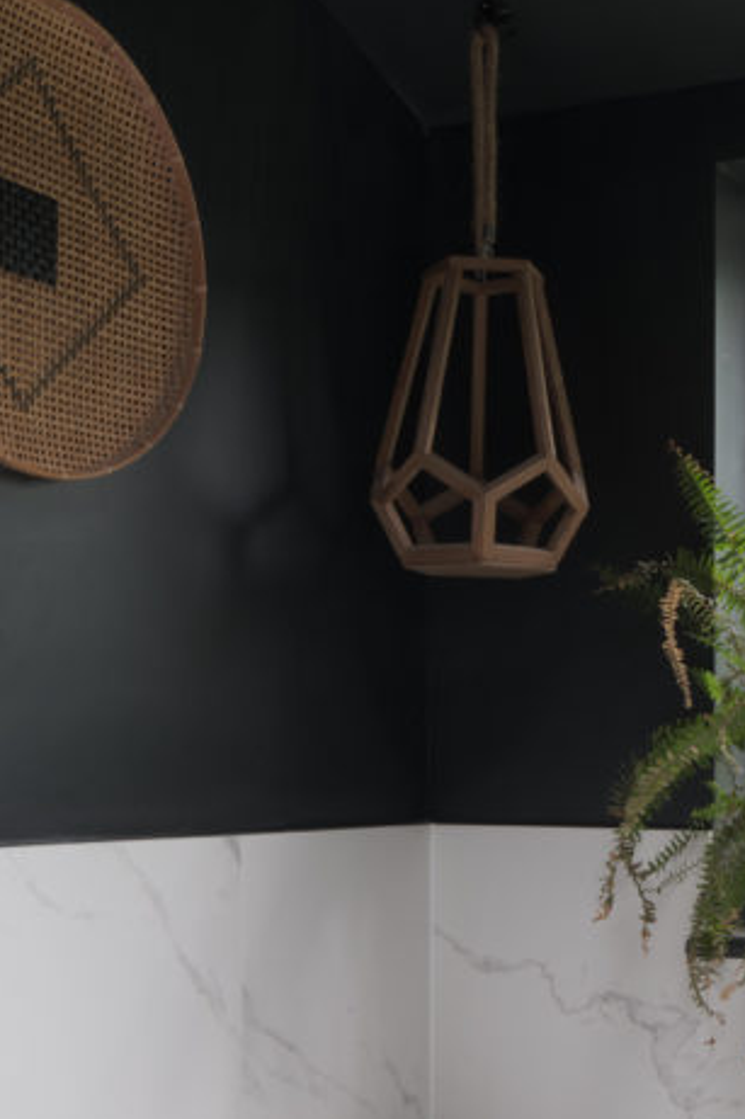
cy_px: 765
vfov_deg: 33.1
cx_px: 561
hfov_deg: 22.4
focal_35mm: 60
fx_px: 1864
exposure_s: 1/2
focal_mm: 16
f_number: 11
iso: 160
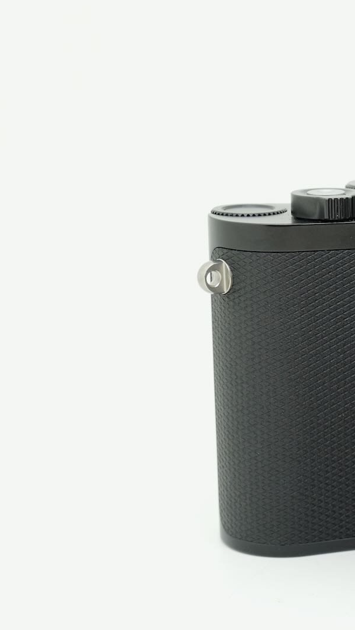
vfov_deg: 25.3
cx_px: 529
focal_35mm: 84
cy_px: 358
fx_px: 1405
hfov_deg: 13.6
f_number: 8
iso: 800
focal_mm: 43
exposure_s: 1/60
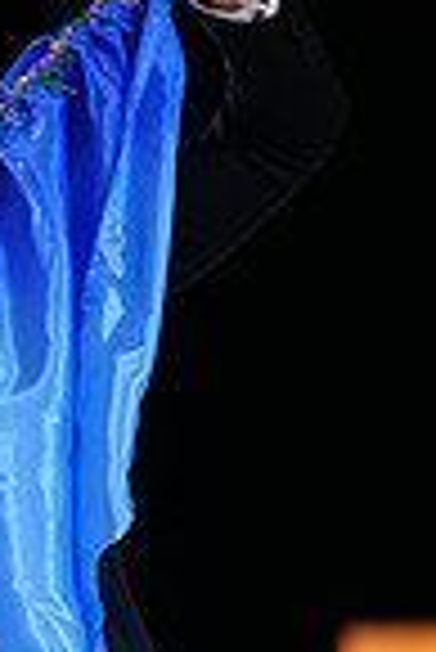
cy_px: 904
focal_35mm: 798
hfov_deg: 1.7
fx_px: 14461
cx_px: -133
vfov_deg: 2.6
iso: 640
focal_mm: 200
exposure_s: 1/500
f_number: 2.8
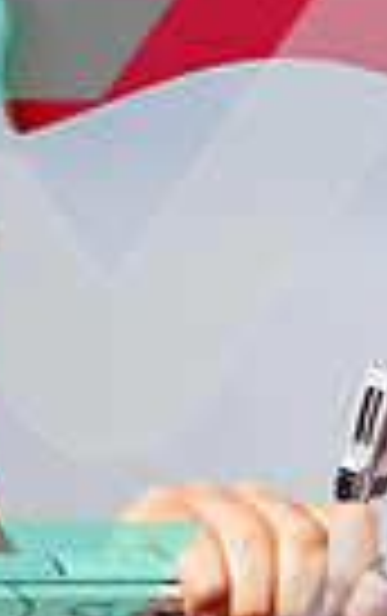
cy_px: 762
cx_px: 878
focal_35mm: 142
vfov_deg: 14.2
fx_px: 2389
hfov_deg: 8.6
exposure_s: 1/250
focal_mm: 33
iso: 200
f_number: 8
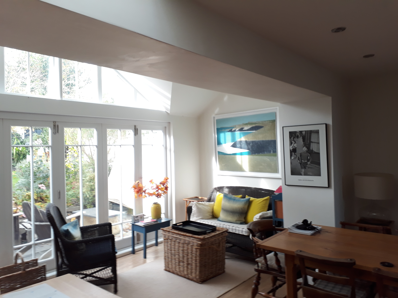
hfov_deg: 65.3
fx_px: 310
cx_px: 199
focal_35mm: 27
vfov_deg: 51.4
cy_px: 149
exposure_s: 1/50
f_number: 1.9
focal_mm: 3.6
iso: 40
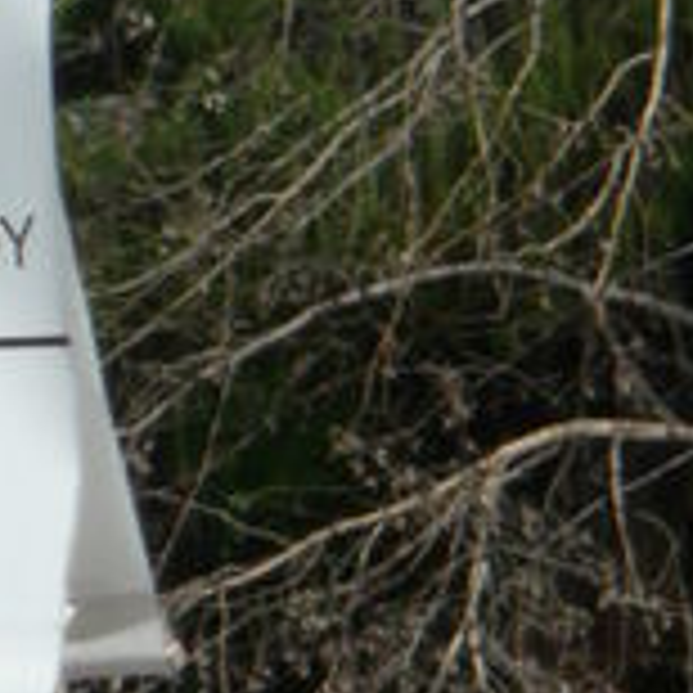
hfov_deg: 1.3
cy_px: -396
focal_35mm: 1349
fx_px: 30554
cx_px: -4
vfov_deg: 1.3
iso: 100
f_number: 4.9
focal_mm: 46
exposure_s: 1/500
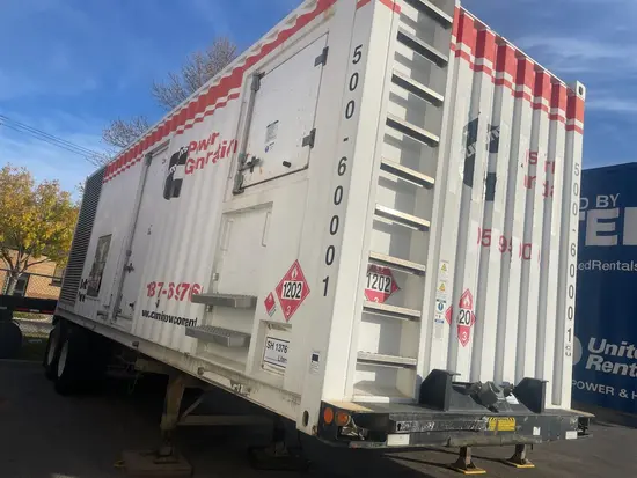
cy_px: 239
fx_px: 479
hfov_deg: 67.3
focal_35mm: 26
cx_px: 318
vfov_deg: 53.1
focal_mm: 4.2
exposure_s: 1/5814
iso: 32
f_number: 1.6
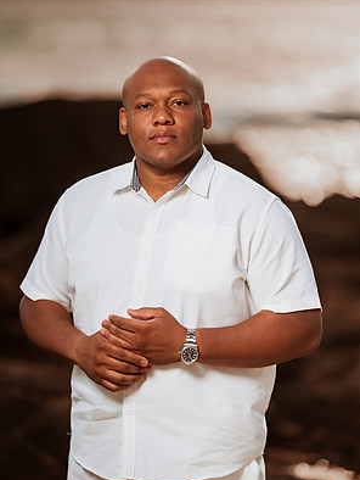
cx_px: 181
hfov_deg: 10.0
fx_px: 2050
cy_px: 223
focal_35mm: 148
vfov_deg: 13.3
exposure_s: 1/8000
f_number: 1.8
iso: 80
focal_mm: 135
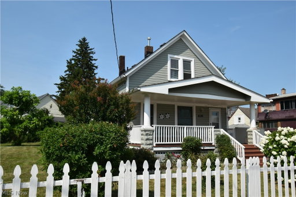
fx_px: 247
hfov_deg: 61.9
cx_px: 148
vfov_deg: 43.6
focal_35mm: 30
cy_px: 98
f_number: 9
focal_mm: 20
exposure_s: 1/320
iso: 100
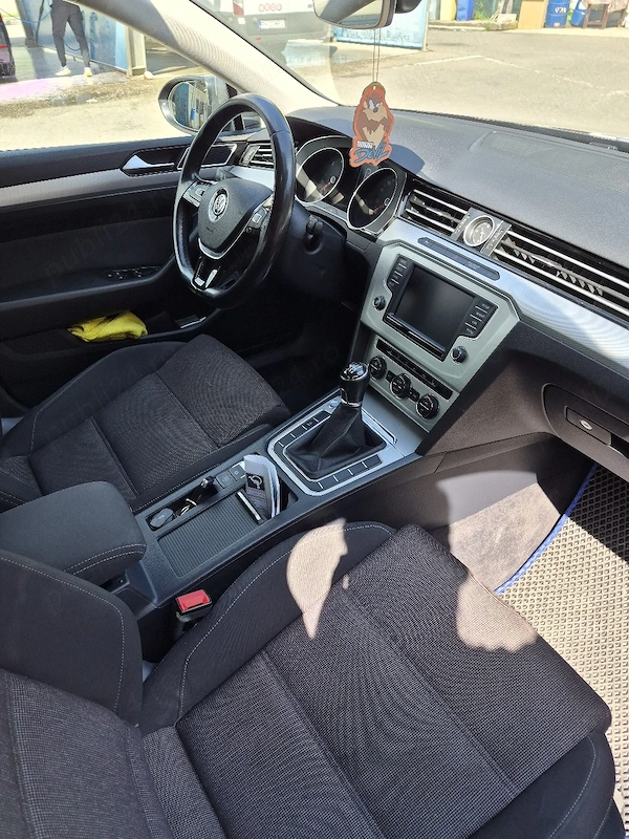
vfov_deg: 73.9
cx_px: 314
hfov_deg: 58.9
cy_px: 420
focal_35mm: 23
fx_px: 557
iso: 80
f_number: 1.8
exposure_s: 1/909
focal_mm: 5.4
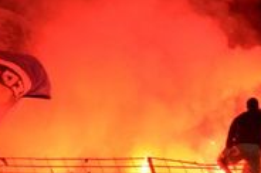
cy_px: 132
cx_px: 201
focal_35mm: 931
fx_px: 6738
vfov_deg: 1.5
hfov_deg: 2.2
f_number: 4
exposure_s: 1/1000
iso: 1600
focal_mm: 200
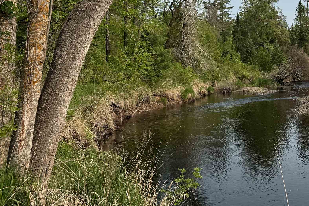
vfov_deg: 27.0
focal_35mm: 49
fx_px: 421
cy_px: 44
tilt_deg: +2.8
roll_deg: +1.0
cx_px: 296
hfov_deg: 36.9
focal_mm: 6.76
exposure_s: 1/4950
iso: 80
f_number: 1.78
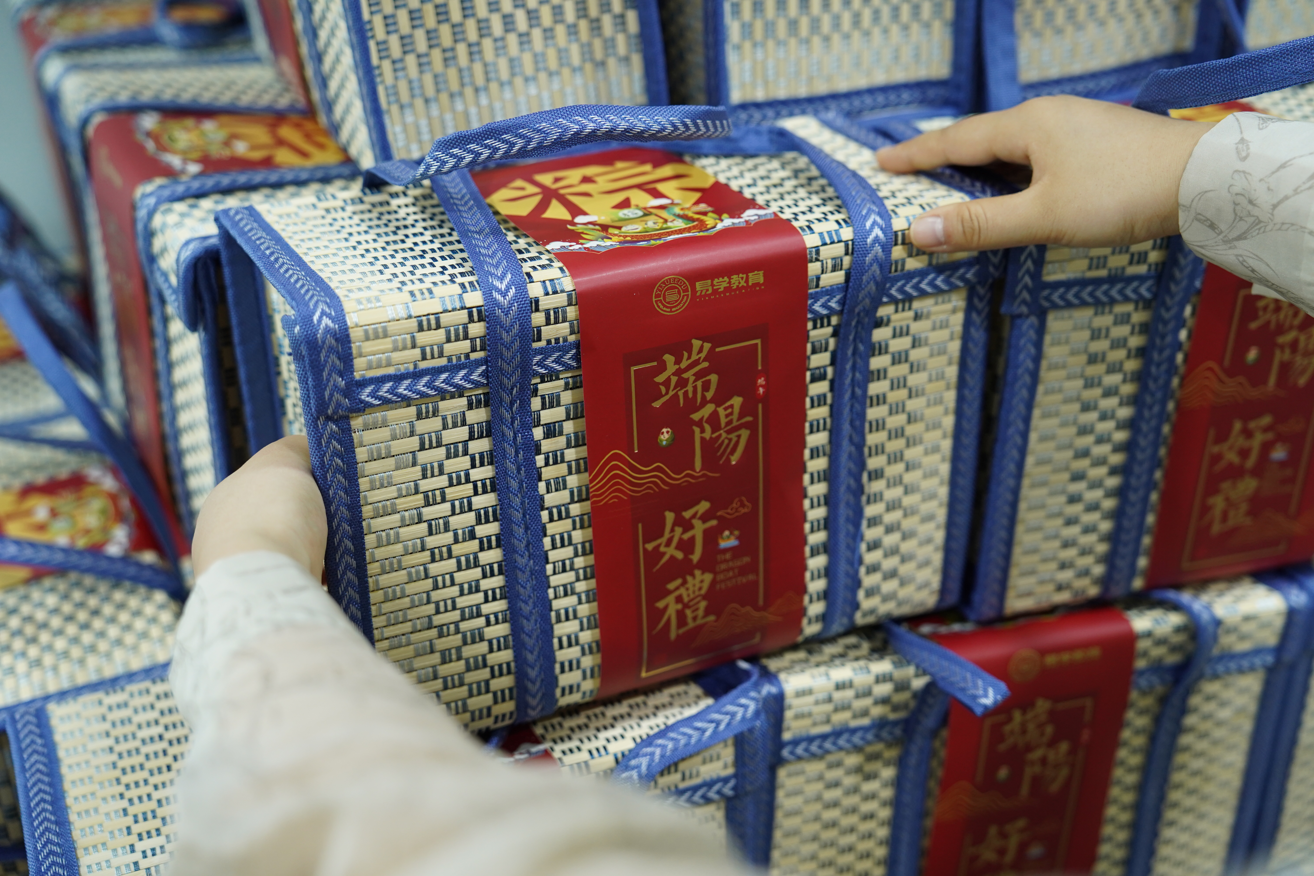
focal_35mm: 45
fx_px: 1642
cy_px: 438
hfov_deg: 43.6
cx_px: 657
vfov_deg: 29.9
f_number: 2.8
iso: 1250
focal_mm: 45
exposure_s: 1/100
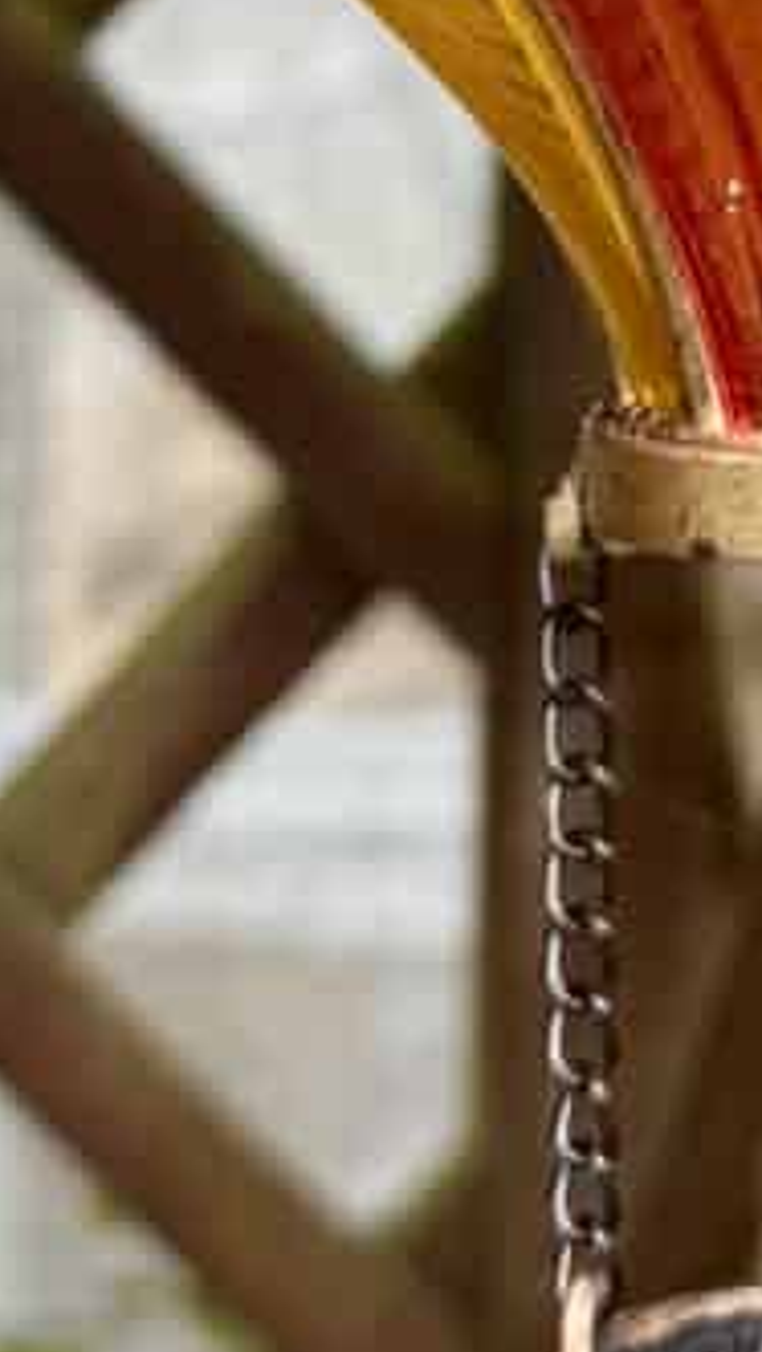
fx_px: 6028
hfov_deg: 7.0
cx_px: 1483
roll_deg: -0.3
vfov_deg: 11.9
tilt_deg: +3.9
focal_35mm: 168
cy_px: -983
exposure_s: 1/788
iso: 80
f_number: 1.78
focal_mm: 6.76
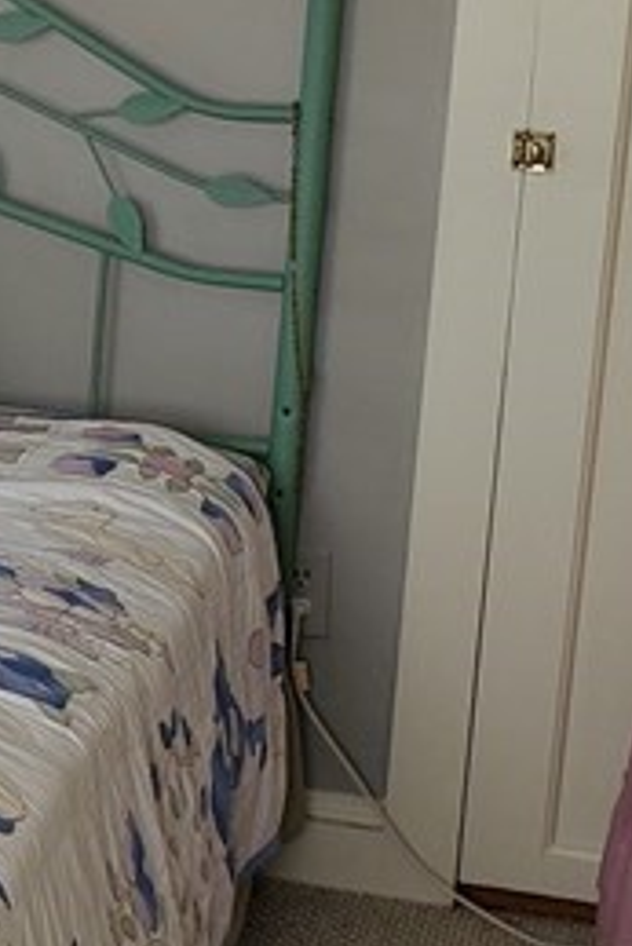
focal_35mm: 107
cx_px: -479
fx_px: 2814
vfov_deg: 19.1
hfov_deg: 11.9
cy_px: 376
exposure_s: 1/120
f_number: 2.4
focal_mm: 4.3
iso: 125
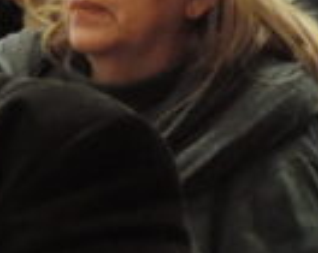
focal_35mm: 379
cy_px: 246
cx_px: -730
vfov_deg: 4.1
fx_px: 3559
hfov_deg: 4.8
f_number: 3.6
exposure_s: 1/13
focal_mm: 8.9
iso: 800
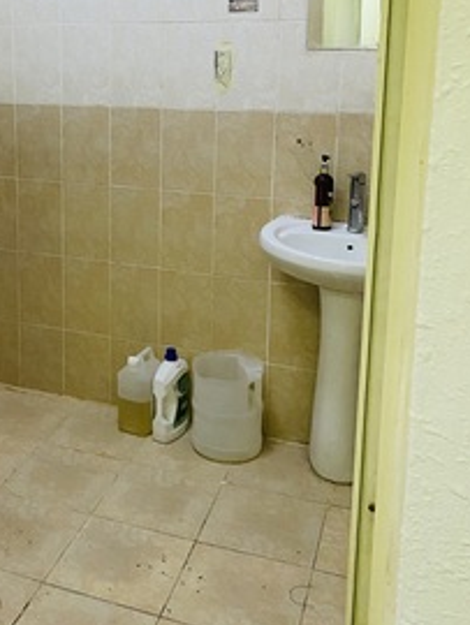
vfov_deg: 41.8
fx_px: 795
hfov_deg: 31.9
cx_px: 85
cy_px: 170
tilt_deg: -8.6
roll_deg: +1.0
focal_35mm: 44
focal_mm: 4.25
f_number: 1.8
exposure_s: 1/40
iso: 400
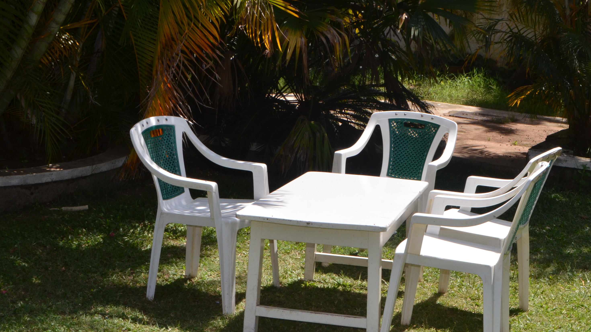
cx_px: 355
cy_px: 200
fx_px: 1050
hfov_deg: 31.3
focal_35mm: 67
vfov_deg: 18.0
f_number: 18
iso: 640
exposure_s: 1/250
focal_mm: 34
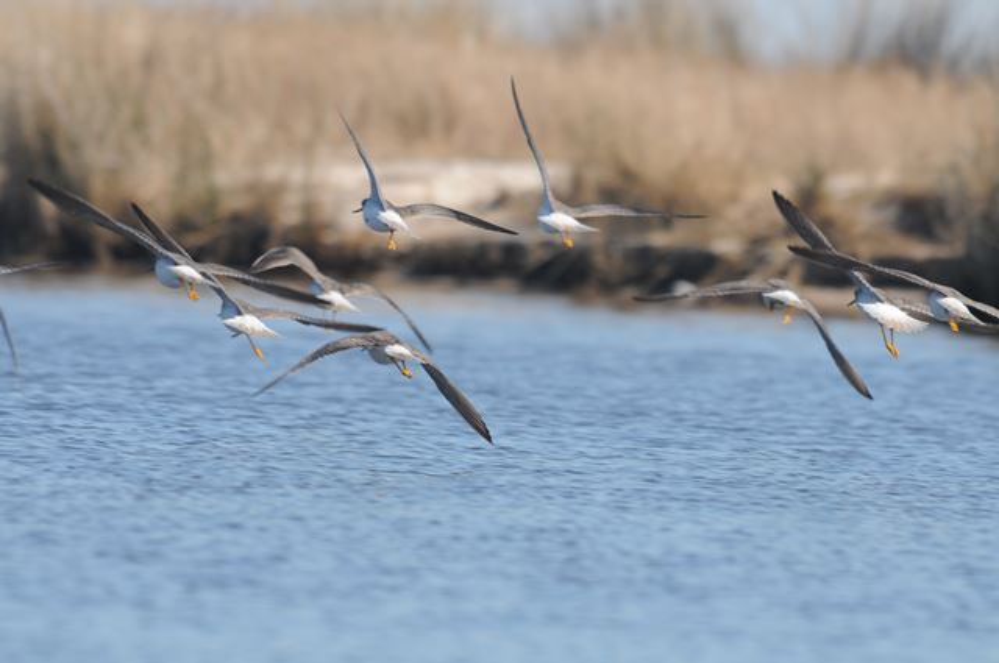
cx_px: 500
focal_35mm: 630
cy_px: 332
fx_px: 17460
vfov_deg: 2.2
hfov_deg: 3.3
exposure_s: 1/800
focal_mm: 420
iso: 360
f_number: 8
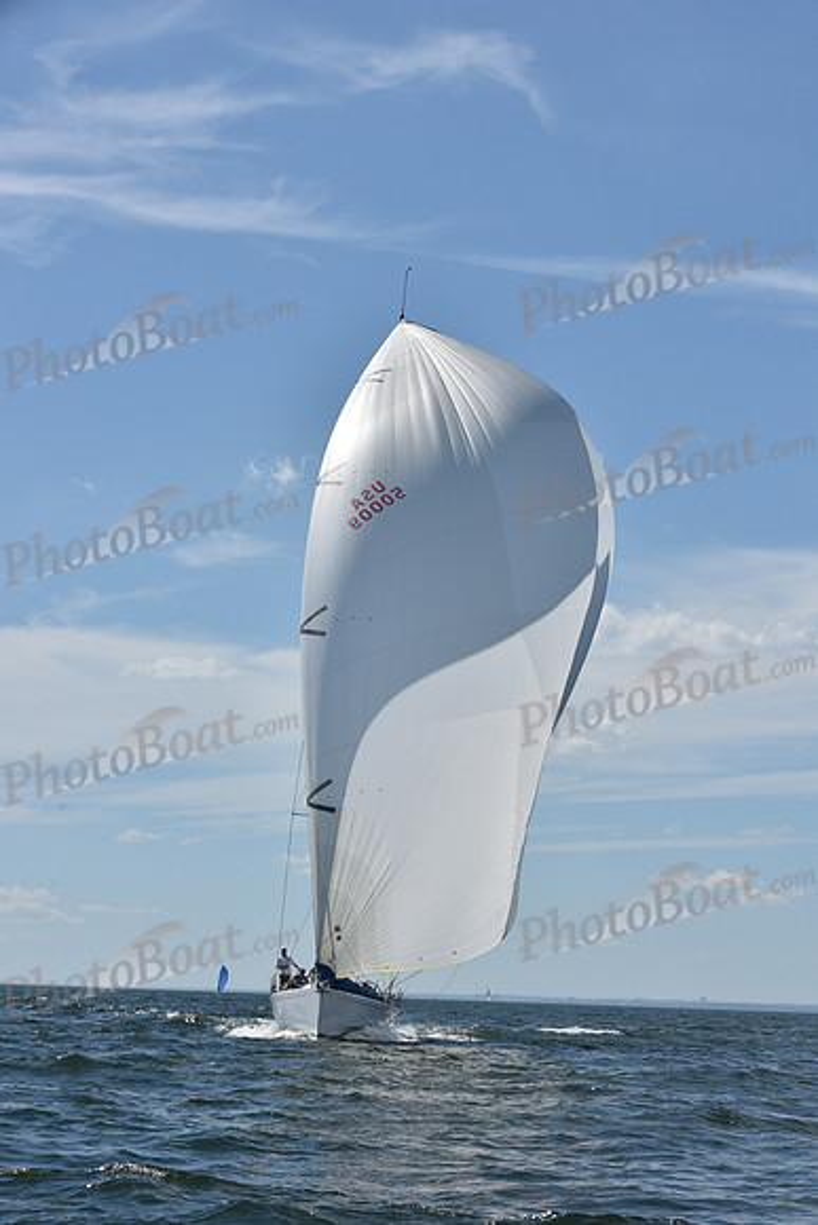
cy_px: 612
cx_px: 409
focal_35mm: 80
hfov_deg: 17.1
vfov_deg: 25.4
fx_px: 2725
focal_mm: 80
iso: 320
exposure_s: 1/1250
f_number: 11
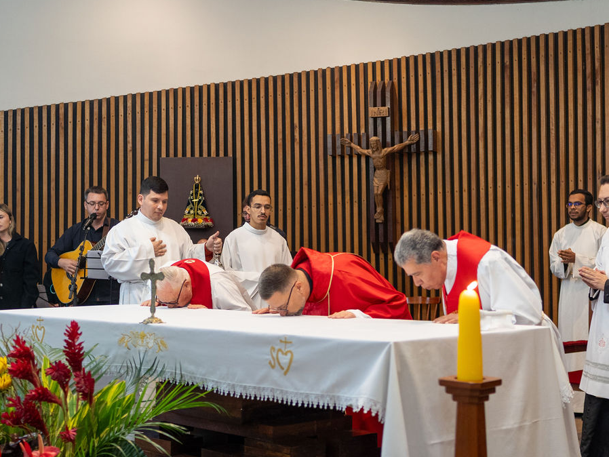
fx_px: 1003
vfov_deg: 25.7
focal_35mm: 57
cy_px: 227
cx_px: 311
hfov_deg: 33.8
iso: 1000
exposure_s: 1/160
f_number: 2
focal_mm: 35
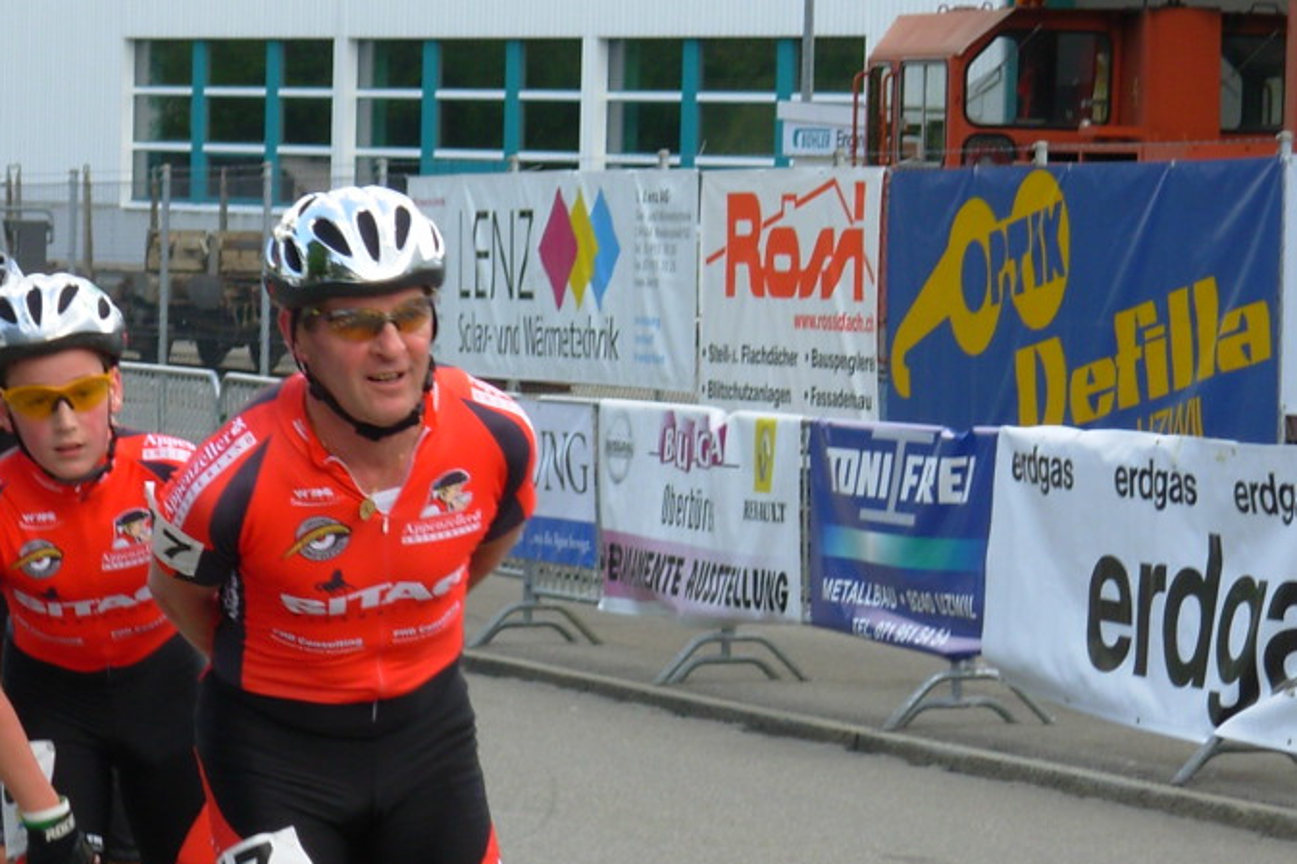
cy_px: 585
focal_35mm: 177
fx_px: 6375
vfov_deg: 7.7
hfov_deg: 11.6
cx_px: 352
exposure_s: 1/249
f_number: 4.2
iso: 50
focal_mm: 18.6
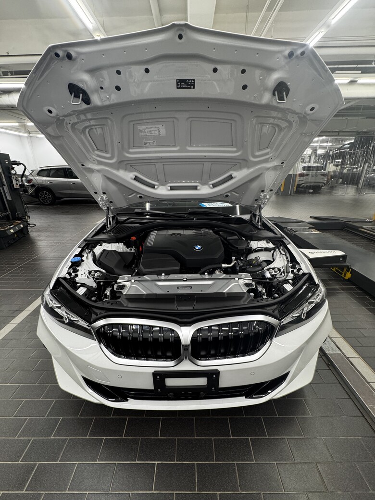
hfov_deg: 85.7
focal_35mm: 14
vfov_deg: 102.1
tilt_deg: -21.0
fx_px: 202
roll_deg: +0.8
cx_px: 188
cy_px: 250
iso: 200
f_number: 2.2
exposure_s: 1/60
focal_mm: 2.22
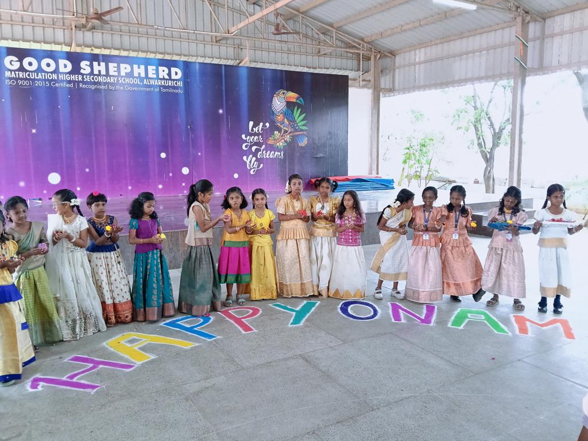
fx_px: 459
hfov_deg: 65.3
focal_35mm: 27
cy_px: 220
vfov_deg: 51.4
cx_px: 294
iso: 500
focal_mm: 3.98
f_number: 1.8
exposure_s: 1/50
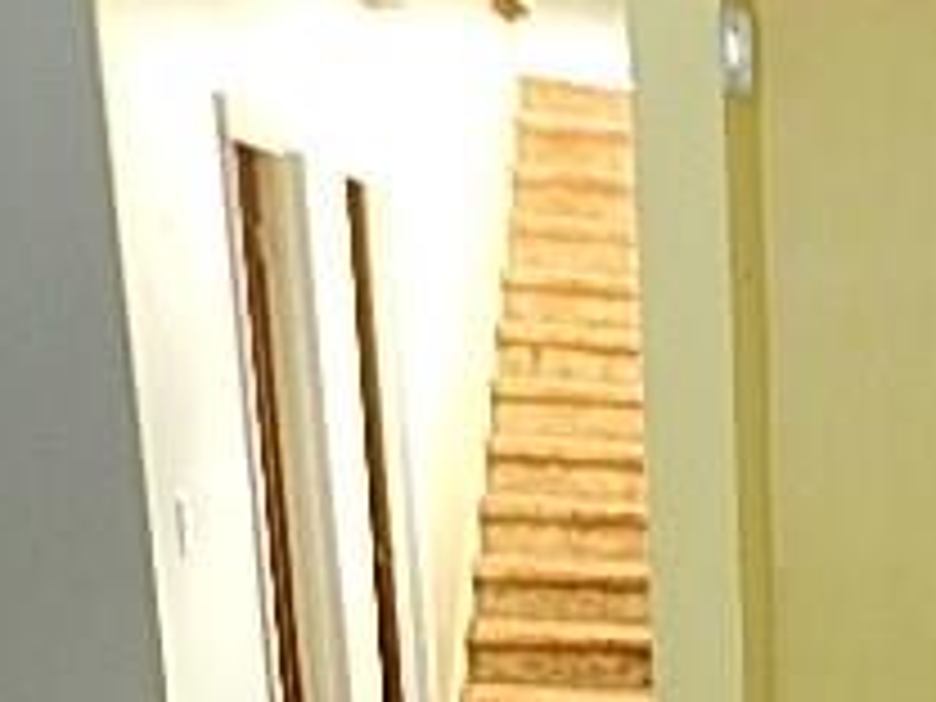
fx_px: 2082
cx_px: 1400
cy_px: 927
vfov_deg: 17.8
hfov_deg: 21.4
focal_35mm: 77
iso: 200
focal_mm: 4.5
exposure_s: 1/30
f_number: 3.4
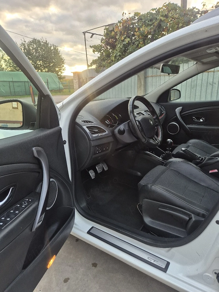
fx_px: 194
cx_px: 110
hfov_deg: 58.9
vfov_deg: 73.9
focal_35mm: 23
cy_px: 146
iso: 125
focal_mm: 5.4
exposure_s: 1/182
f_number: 1.8
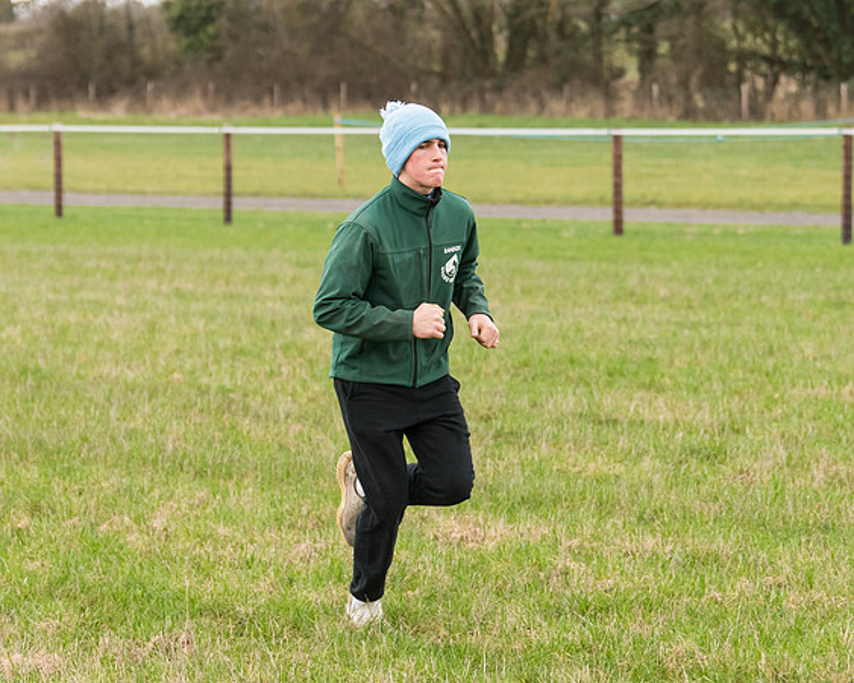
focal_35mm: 160
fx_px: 4041
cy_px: 342
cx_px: 378
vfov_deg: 9.7
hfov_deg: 12.1
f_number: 4
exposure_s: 1/1250
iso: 800
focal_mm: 95
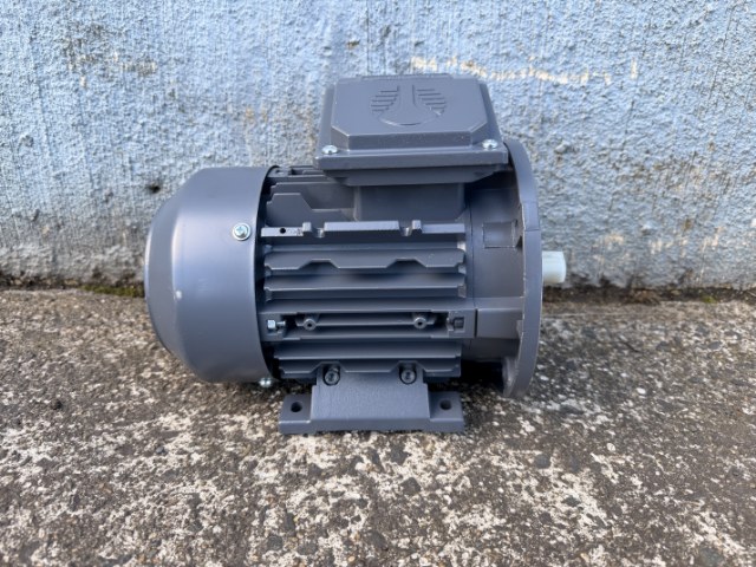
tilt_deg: -26.9
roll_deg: -0.8
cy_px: 284
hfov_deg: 71.6
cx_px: 378
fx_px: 524
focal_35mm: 24
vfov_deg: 56.8
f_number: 1.78
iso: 64
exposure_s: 1/204
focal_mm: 6.76
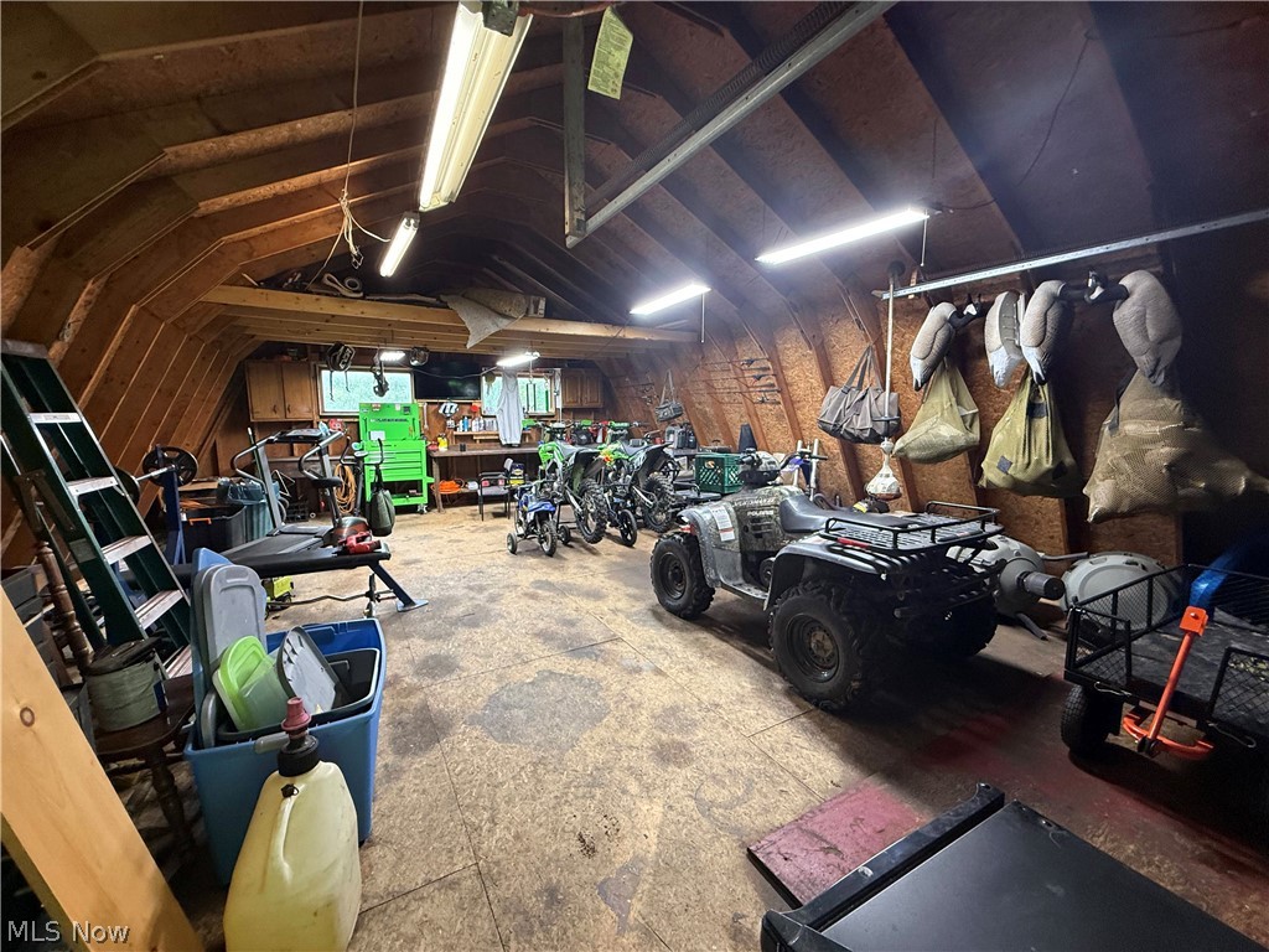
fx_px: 513
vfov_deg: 85.7
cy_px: 476
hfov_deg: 102.1
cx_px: 634
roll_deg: -0.2
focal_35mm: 14
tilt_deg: -7.2
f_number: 2.2
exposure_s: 1/60
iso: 200
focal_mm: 2.22
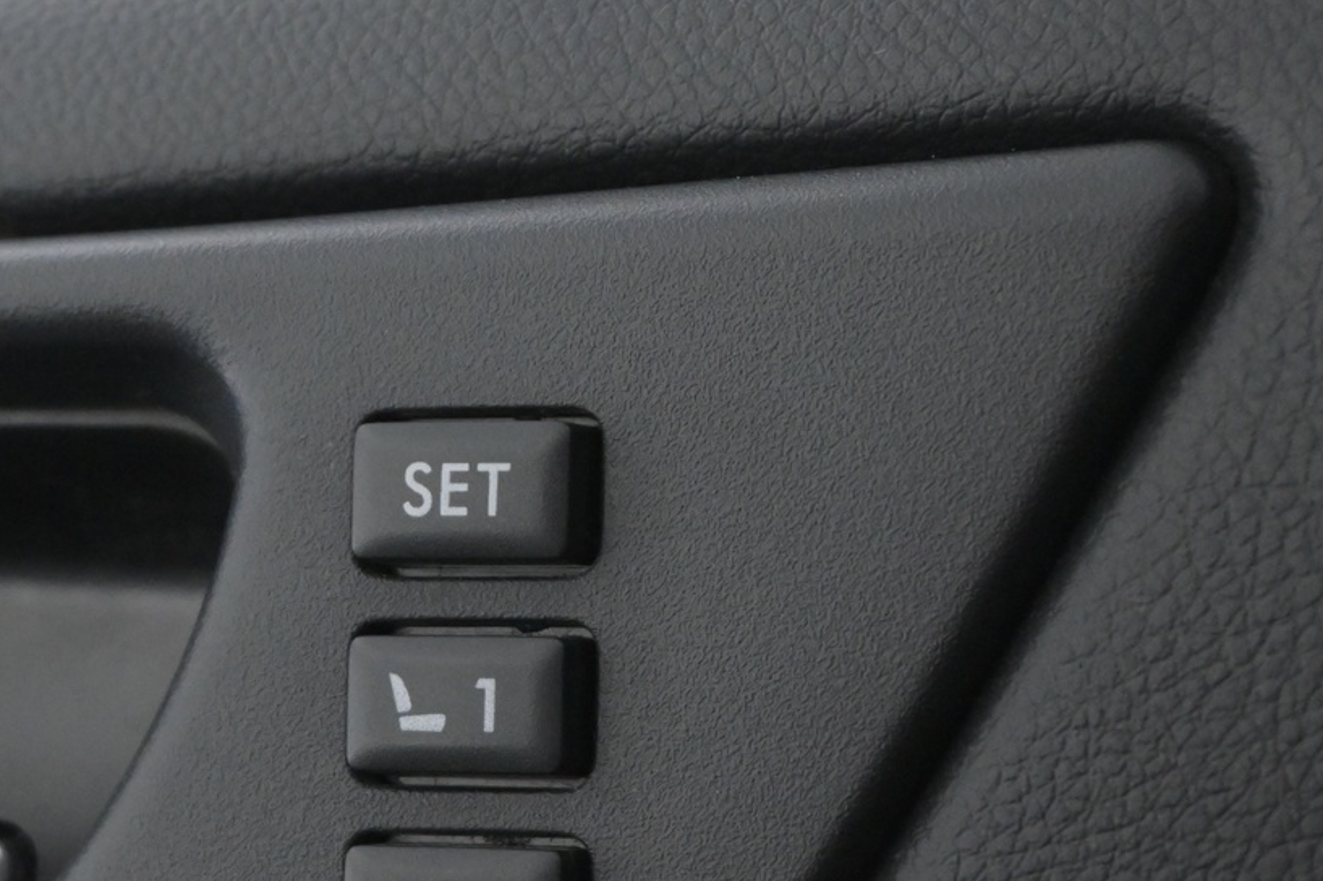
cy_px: 713
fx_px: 4481
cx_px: 423
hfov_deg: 16.7
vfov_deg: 11.2
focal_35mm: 122
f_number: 5.6
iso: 4000
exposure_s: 1/60
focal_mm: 41
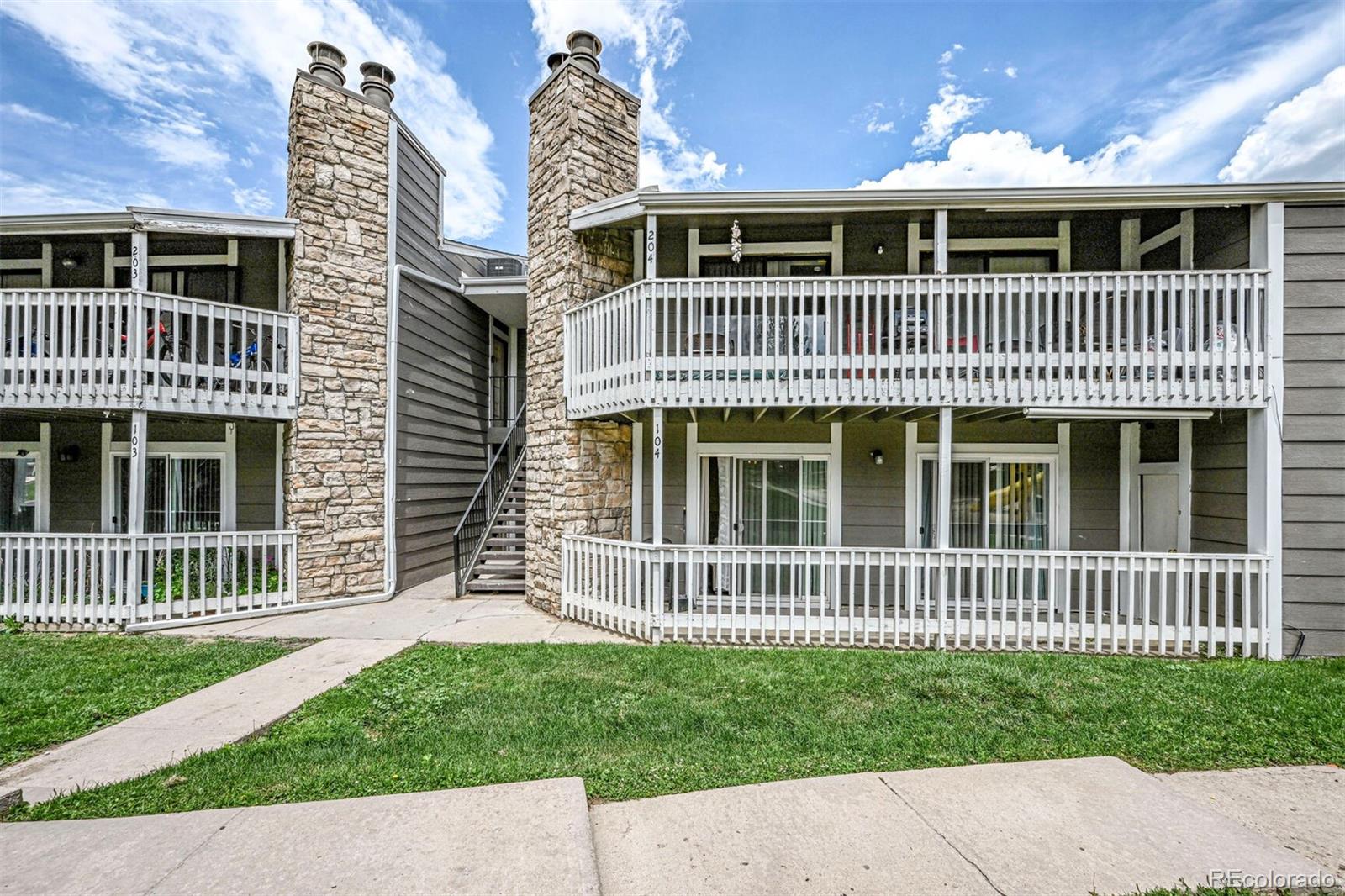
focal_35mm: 14
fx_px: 523
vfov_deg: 81.2
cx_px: 672
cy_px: 448
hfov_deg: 104.3
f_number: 11
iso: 400
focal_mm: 14
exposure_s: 1/500
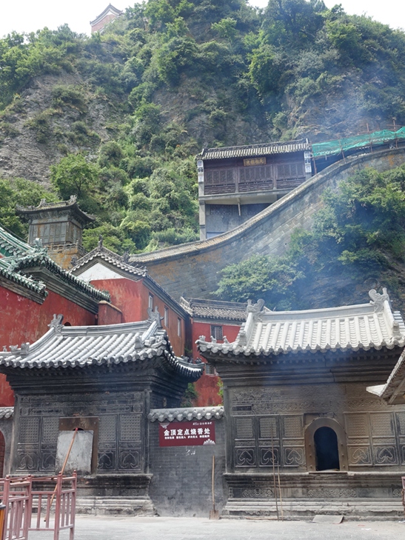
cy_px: 247
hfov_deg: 37.7
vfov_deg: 48.9
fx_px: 593
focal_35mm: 38
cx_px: 194
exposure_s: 1/320
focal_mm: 8.8
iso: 125
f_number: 5.6
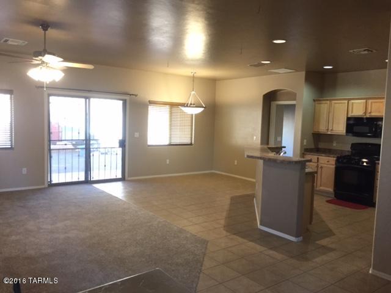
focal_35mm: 29
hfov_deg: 61.7
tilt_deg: -5.5
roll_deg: -3.0
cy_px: 146
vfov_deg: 48.2
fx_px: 328
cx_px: 196
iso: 200
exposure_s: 1/30
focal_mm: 4.15
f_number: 2.2
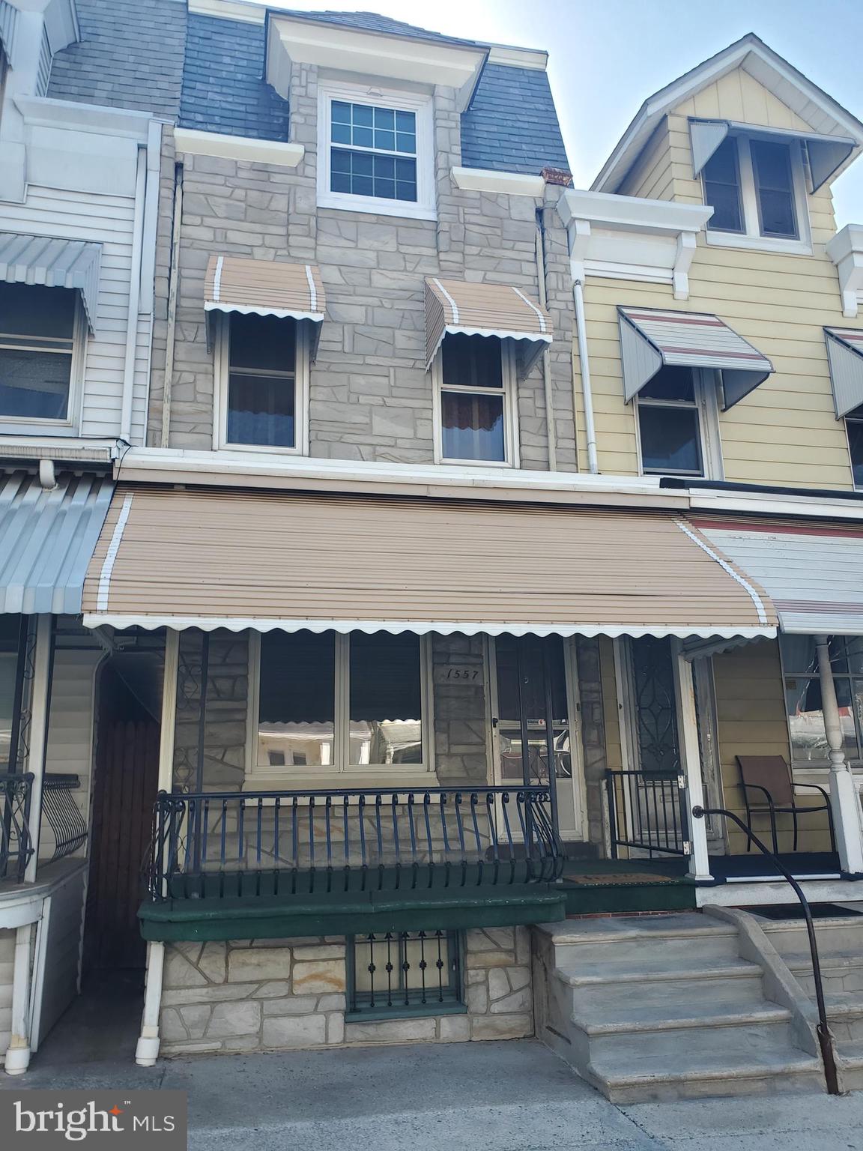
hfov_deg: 53.1
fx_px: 864
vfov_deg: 67.3
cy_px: 576
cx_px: 432
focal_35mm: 26
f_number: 2.4
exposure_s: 1/403
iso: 50
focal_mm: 4.3
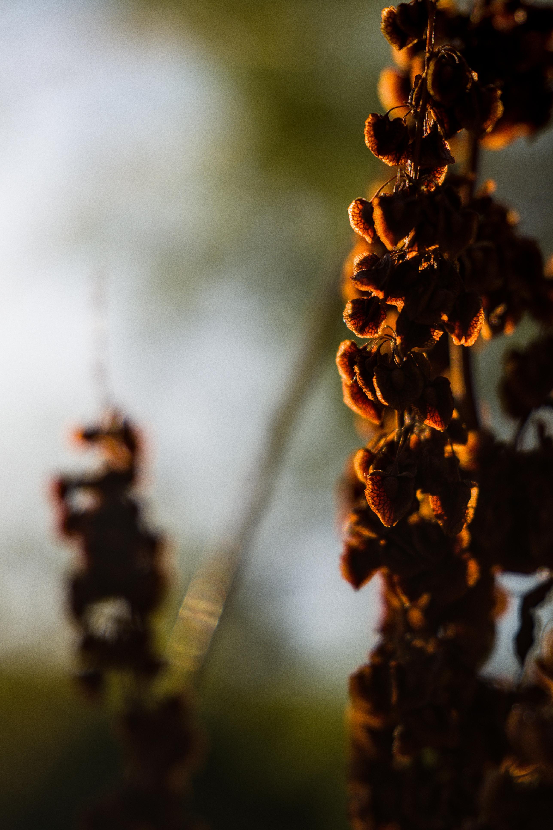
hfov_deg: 18.2
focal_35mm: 75
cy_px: 415
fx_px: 1728
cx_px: 276
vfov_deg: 27.0
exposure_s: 1/450
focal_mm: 50
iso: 125
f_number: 5
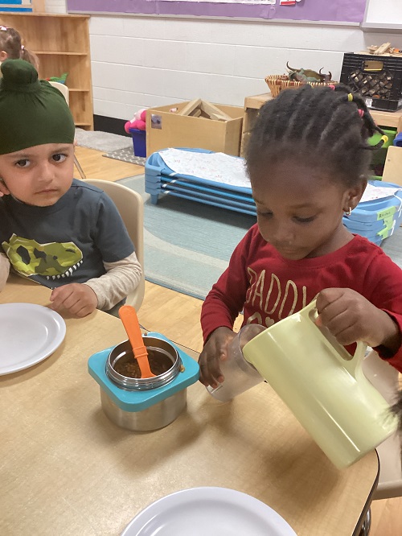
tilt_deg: -27.7
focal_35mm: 31
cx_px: 201
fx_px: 480
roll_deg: -3.4
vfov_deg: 58.3
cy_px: 268
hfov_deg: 45.5
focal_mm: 3.3
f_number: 2.4
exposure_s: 1/60
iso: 400
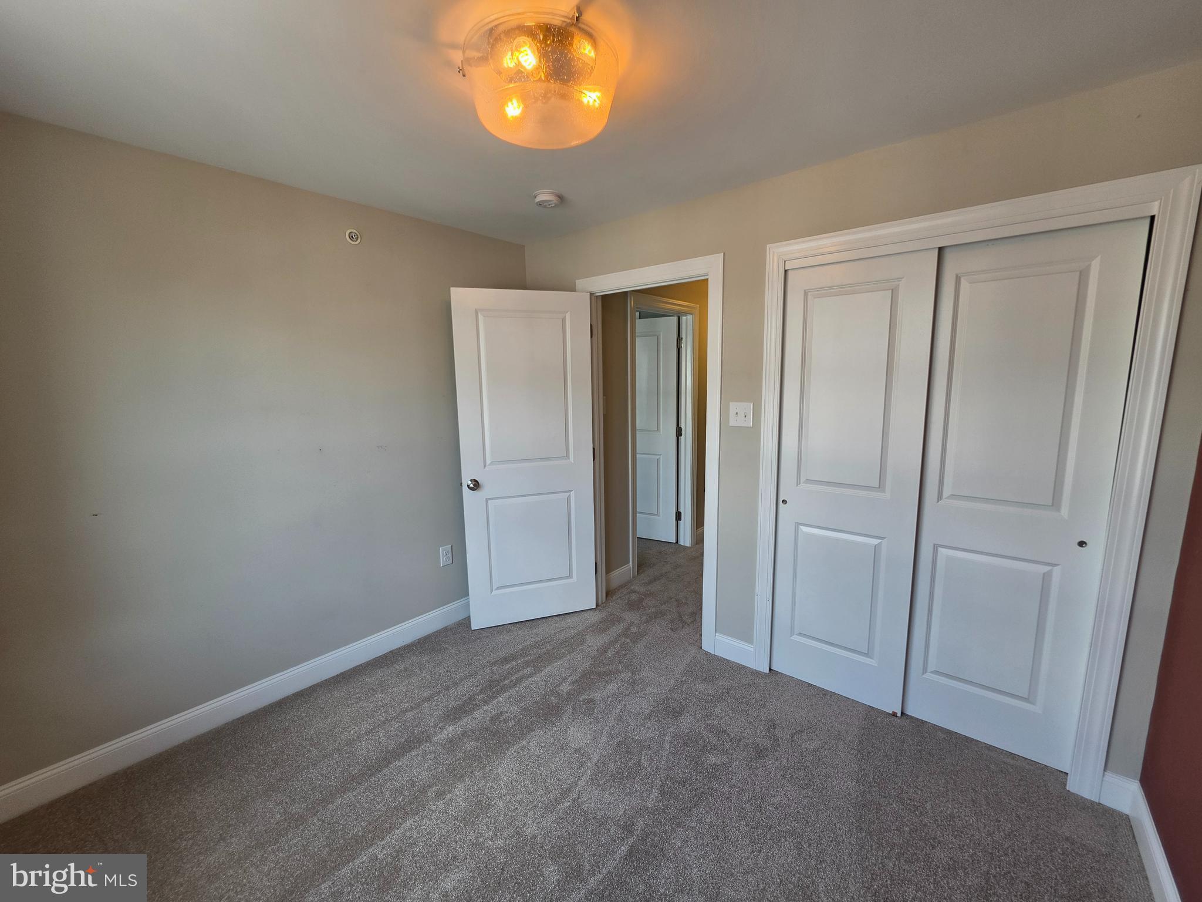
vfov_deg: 89.9
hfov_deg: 106.2
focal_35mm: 13
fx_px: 451
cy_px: 451
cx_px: 601
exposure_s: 1/120
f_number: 1.9
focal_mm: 2.2
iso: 64
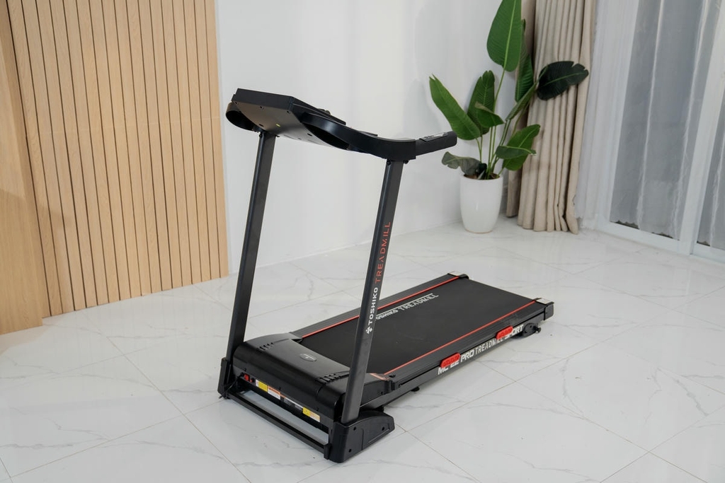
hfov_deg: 53.1
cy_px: 242
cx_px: 362
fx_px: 725
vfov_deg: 36.9
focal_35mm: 36
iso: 250
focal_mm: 36
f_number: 3.5
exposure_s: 1/250
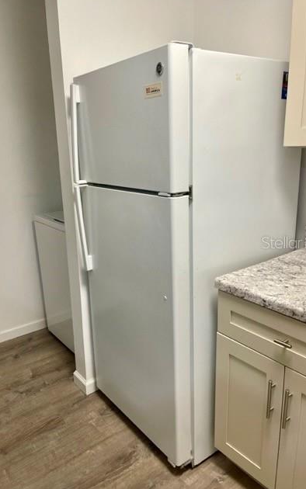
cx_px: 148
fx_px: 373
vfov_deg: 66.5
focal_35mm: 28
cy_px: 242
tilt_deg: -14.4
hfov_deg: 44.6
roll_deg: +1.4
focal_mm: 5.1
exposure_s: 1/120
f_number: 1.6
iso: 125
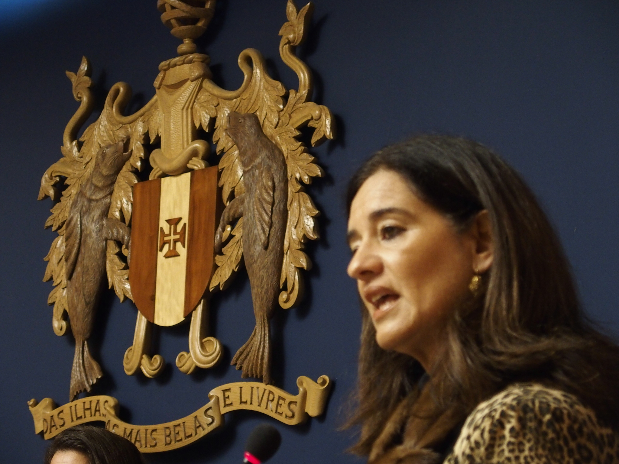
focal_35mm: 100
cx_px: 310
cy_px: 232
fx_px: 1788
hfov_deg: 19.6
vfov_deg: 14.8
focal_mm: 21.2
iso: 800
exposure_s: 1/60
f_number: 2.8
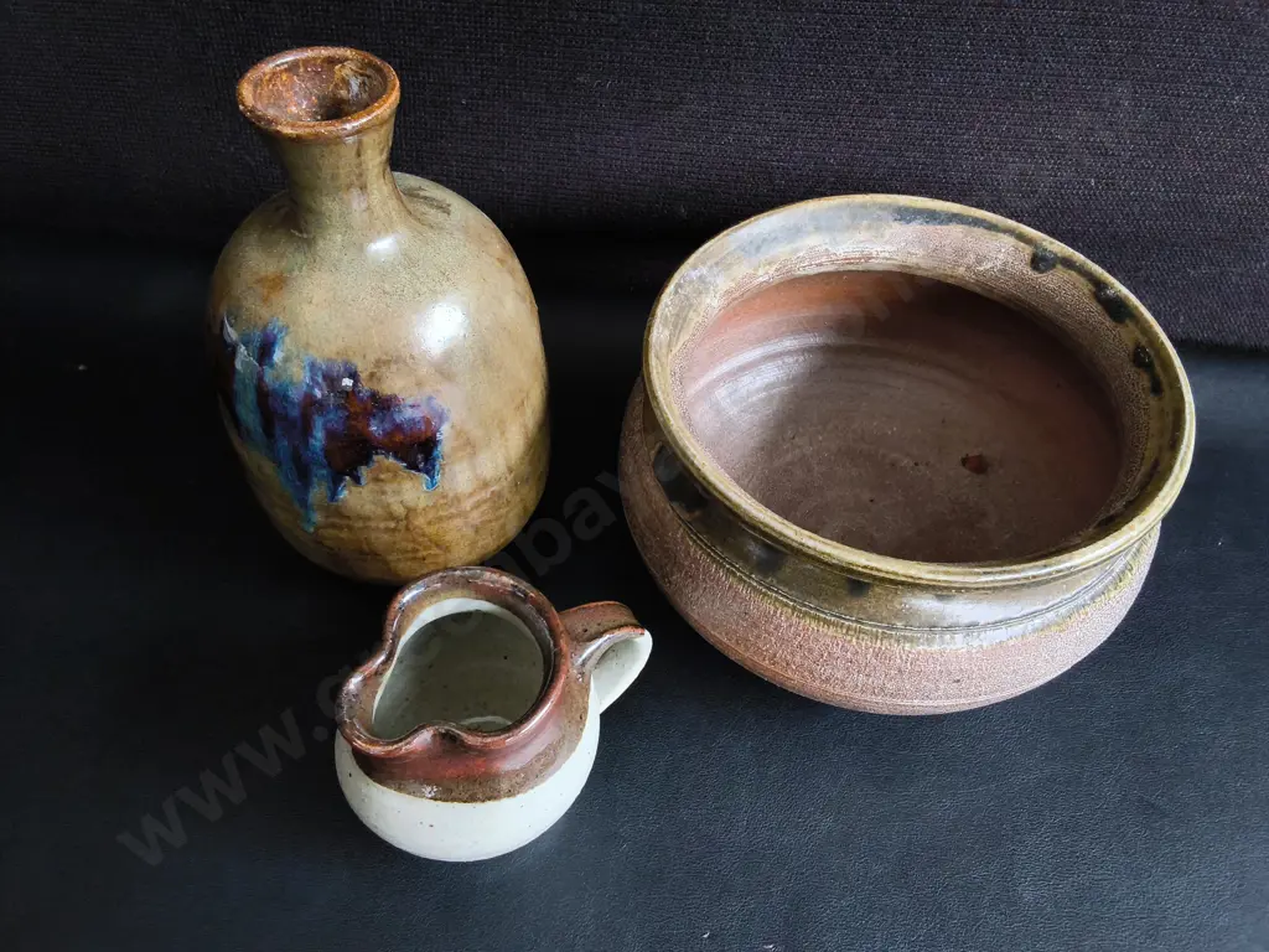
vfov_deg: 51.4
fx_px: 990
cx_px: 634
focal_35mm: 27
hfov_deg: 65.3
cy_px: 476
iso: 160
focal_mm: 2.87
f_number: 2
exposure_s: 1/100
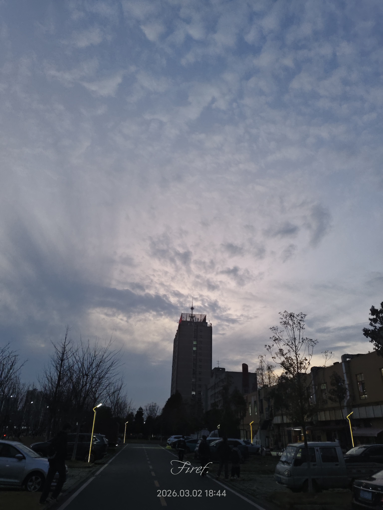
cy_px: 255
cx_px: 192
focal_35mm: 23
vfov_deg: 73.9
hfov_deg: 58.9
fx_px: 339
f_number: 1.88
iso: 669
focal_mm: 5.56
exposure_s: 1/100
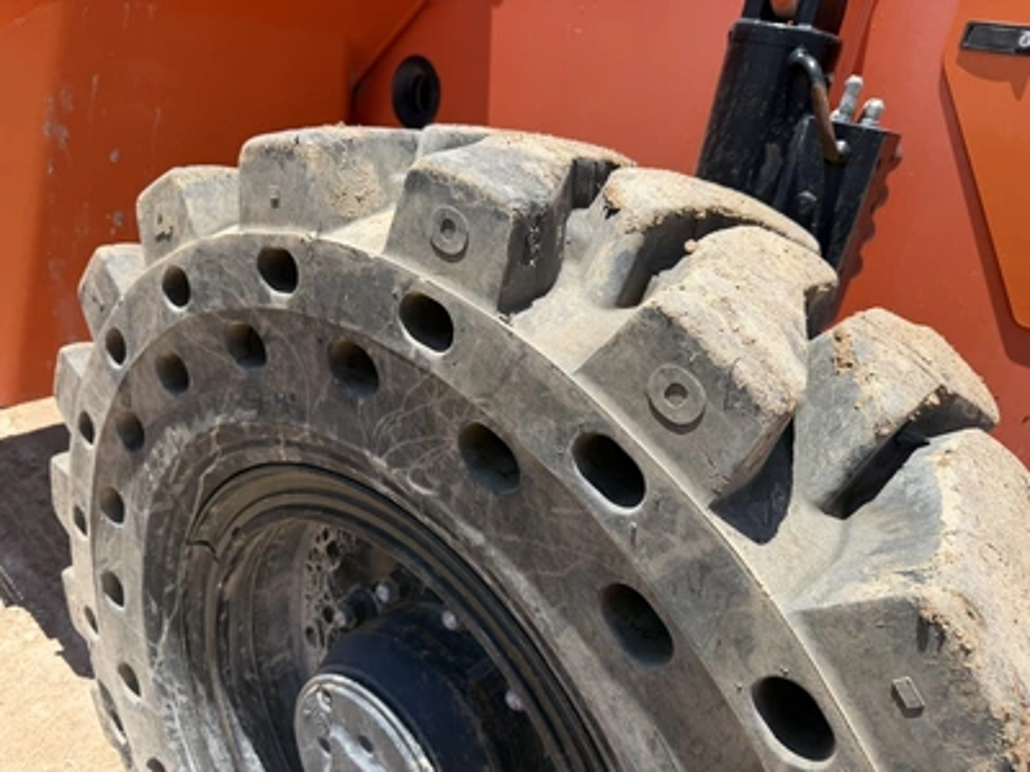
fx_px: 714
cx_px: 515
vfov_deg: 56.8
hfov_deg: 71.6
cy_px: 386
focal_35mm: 24
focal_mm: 6.76
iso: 80
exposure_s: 1/3021
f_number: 1.78
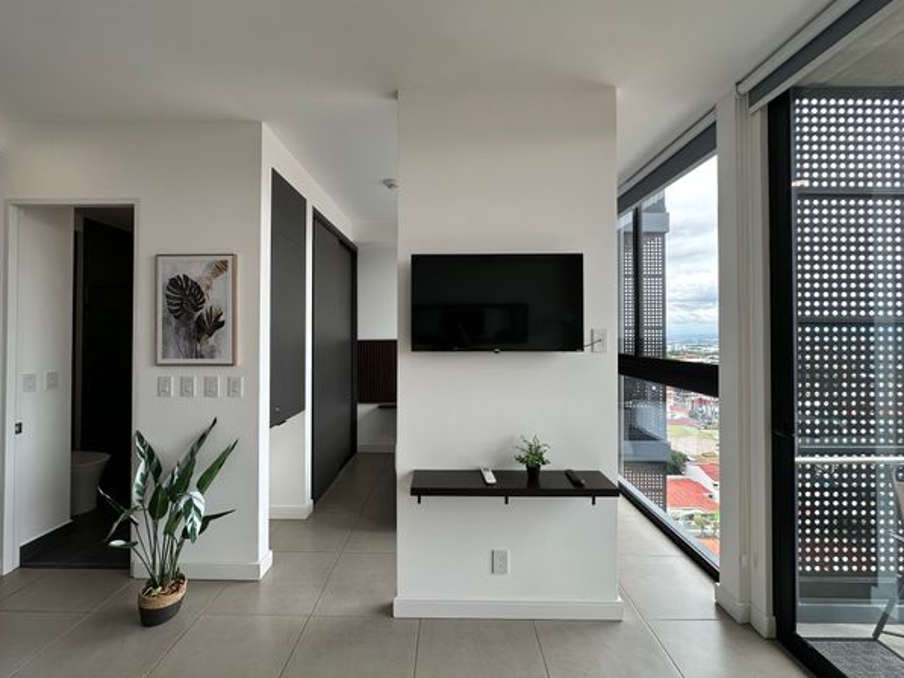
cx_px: 444
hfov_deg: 98.1
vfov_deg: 81.8
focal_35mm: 15
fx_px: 392
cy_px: 331
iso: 40
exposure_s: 1/242
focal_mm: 2.22
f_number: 2.2
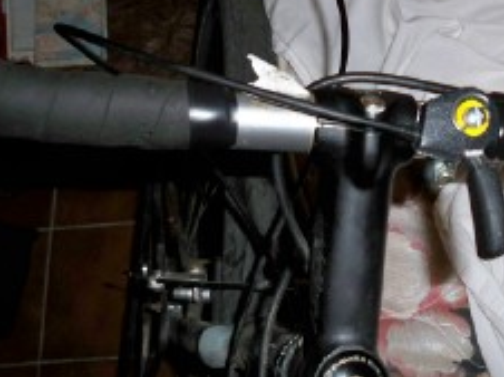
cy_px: 120
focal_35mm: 62
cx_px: 421
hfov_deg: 30.3
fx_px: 902
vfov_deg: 23.5
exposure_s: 1/60
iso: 200
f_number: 3.1
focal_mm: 6.3
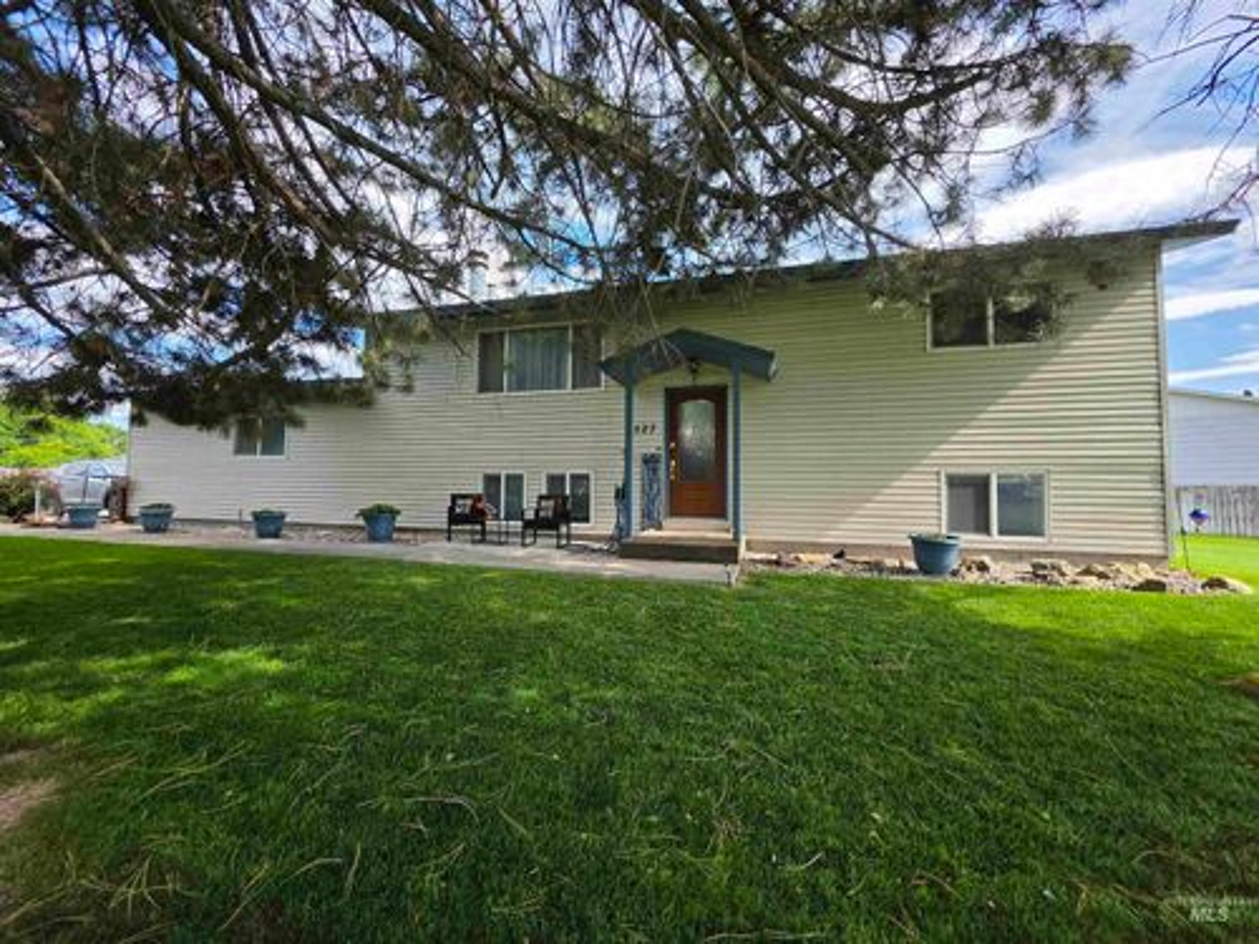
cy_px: 472
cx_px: 630
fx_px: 473
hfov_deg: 106.2
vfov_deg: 89.9
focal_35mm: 13
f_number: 1.9
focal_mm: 2.2
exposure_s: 1/684
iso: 32
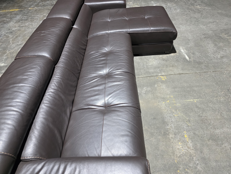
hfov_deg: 73.9
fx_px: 153
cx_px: 116
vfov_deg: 58.9
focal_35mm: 23
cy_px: 87
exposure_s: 1/120
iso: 800
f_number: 1.7
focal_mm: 6.3
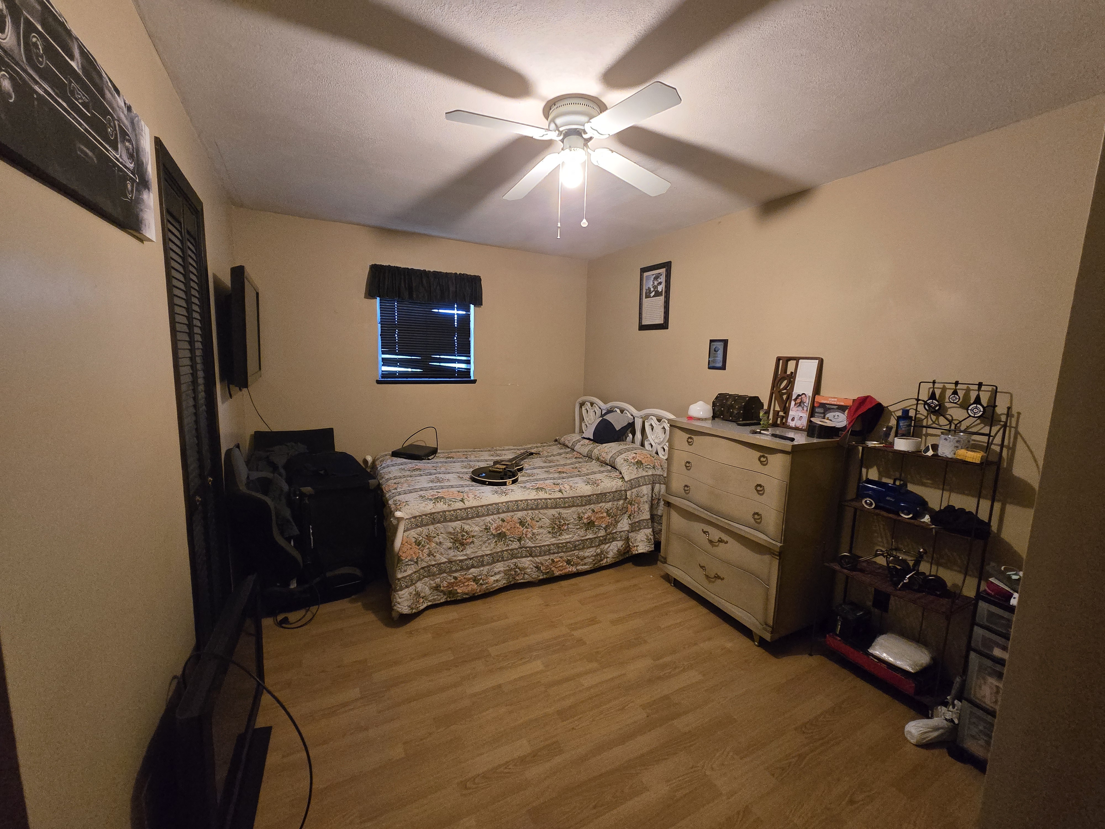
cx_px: 552
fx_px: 415
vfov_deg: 89.9
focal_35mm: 13
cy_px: 414
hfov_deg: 106.2
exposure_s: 1/60
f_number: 2.2
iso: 1000
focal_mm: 2.2
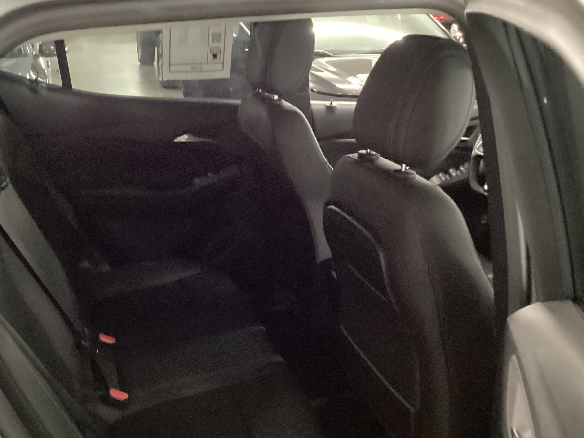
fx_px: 692
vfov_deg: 34.9
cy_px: 278
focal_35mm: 41
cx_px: 238
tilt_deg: -25.4
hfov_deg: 45.6
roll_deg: -0.2
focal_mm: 3.3
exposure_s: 1/17
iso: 800
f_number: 2.4
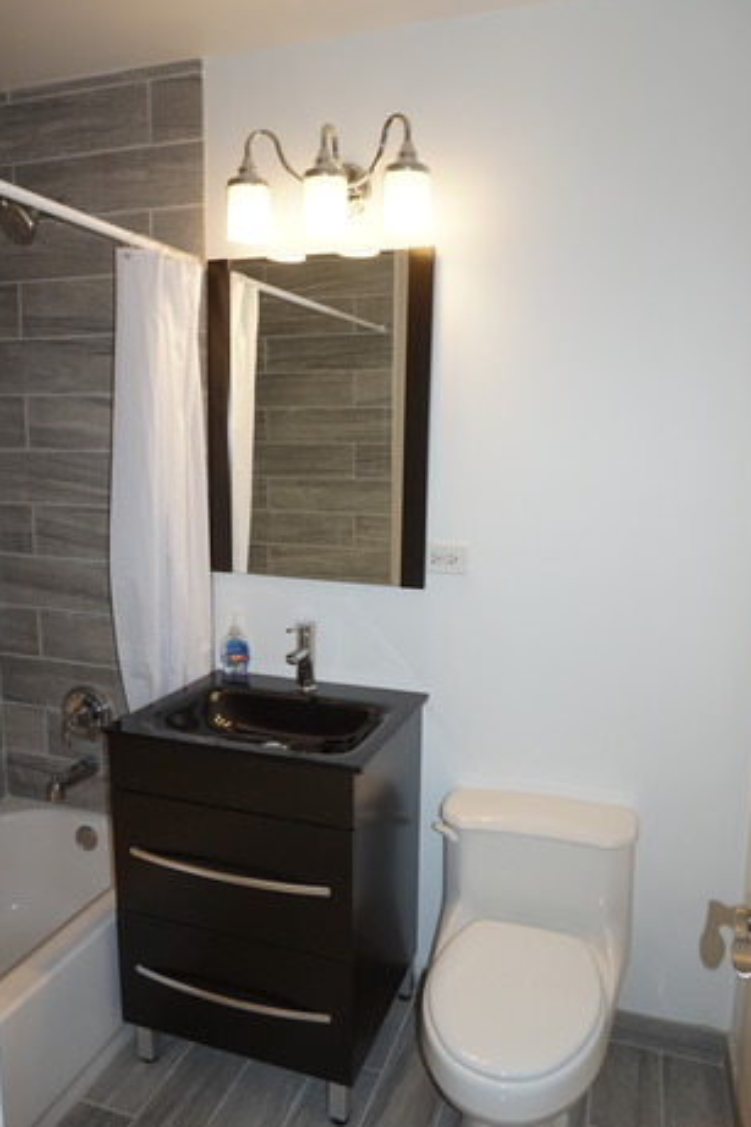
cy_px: 577
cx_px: 384
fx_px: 783
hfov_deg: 51.2
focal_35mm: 25
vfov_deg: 71.5
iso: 800
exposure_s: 1/60
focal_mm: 16
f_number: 7.1
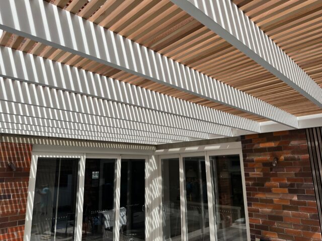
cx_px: 161
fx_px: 223
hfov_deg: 71.6
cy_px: 120
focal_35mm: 24
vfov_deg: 56.8
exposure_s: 1/6211
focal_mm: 6.86
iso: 80
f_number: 1.78
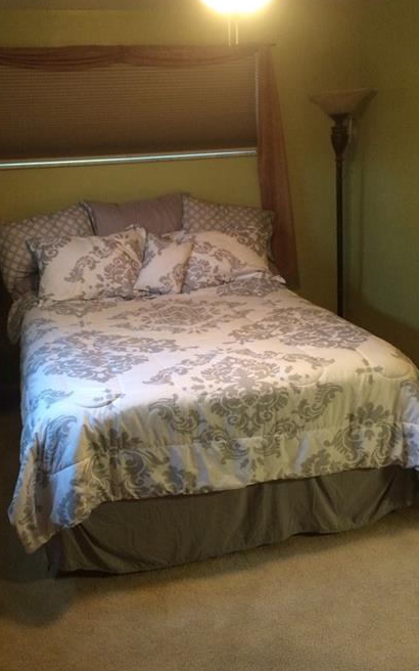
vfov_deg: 53.9
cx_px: 174
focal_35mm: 36
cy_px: 301
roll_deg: +3.8
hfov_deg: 35.2
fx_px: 658
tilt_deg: -17.6
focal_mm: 4.15
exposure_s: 1/20
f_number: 2.2
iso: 320
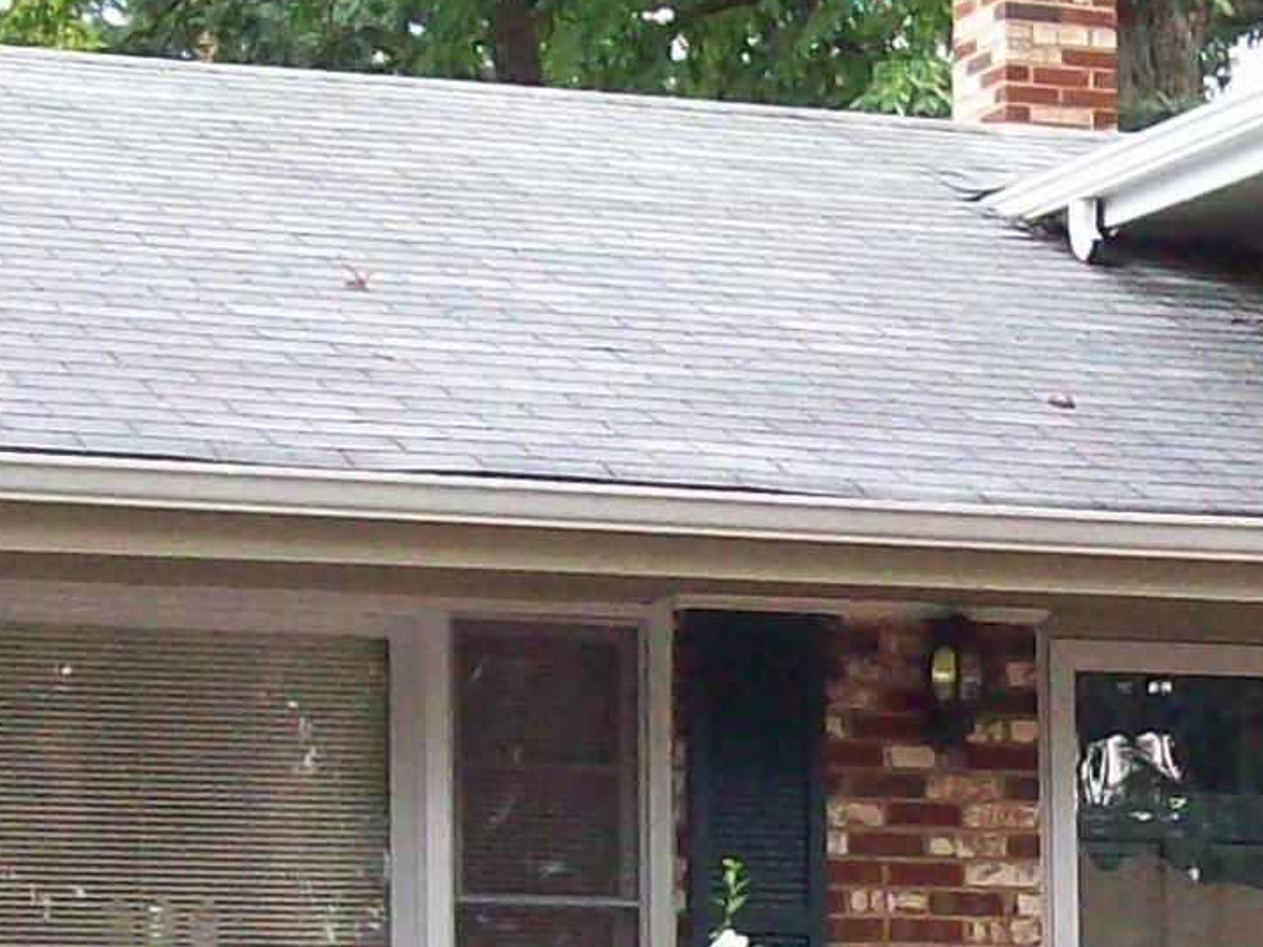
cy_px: 804
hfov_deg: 13.0
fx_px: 5508
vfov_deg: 9.8
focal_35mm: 151
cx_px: 998
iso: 200
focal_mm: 6
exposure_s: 1/143
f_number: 2.7
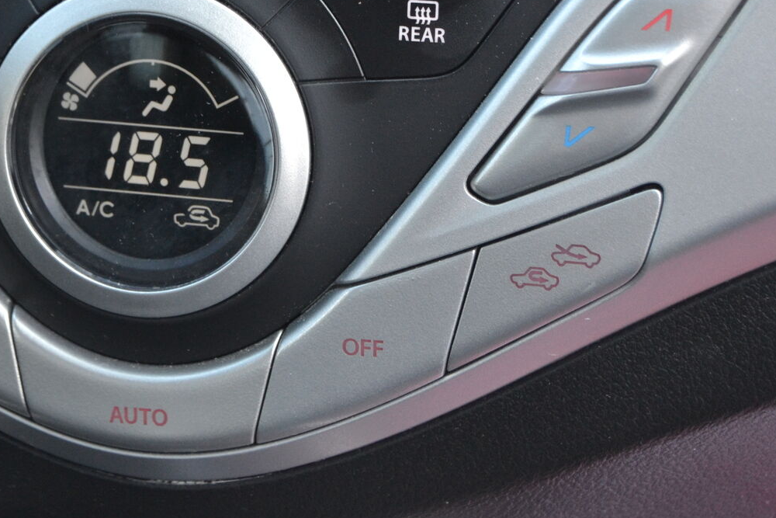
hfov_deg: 14.2
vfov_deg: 9.5
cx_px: 154
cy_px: 106
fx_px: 3104
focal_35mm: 144
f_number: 5.6
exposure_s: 1/60
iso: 720
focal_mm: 50
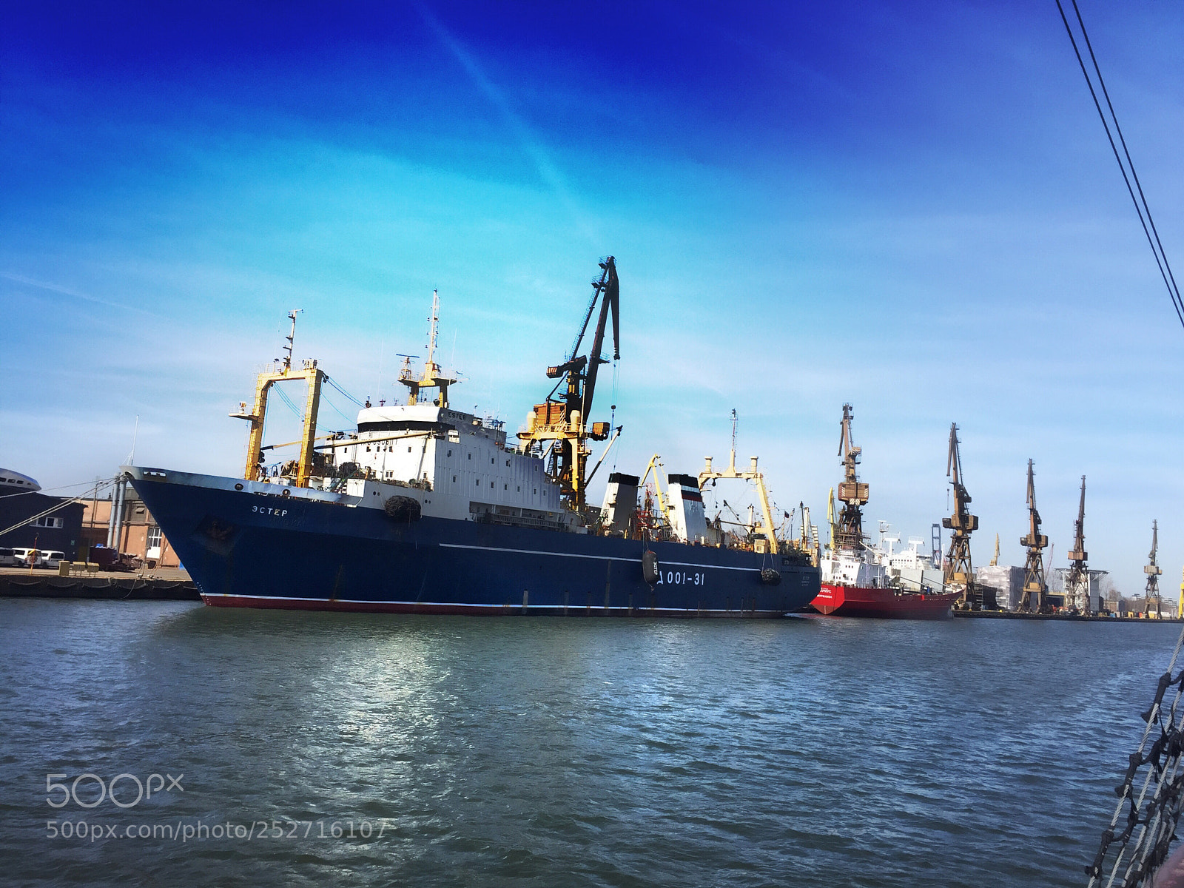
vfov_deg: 48.2
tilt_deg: +6.0
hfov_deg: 61.7
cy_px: 444
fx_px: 992
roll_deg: -3.6
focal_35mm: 29
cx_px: 592
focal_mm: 4.15
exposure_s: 1/2083
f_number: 2.2
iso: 32
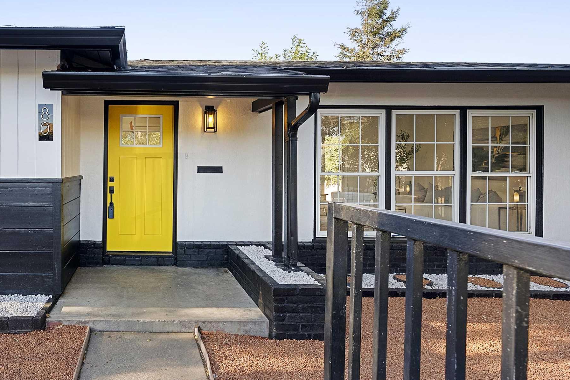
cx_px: 146
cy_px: 170
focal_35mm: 24
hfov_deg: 69.2
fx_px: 380
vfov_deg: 53.1
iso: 200
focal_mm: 14
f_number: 8
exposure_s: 1/80
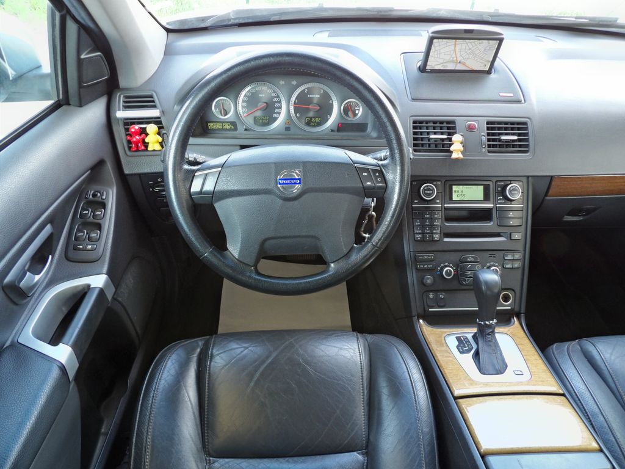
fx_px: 433
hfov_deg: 71.6
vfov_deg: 56.8
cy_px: 234
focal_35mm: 24
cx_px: 312
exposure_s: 1/14
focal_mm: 4.3
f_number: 3.2
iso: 200
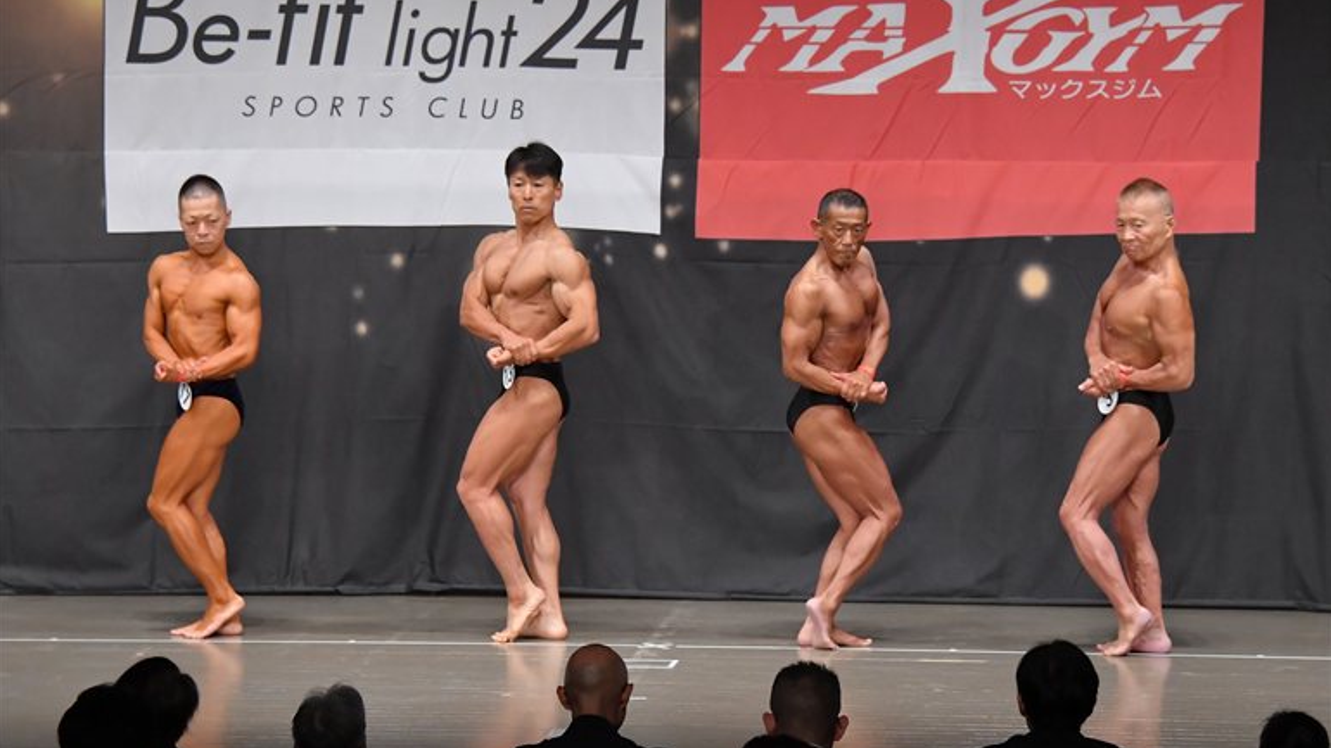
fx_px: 5470
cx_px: 668
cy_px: 385
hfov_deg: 13.9
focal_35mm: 155
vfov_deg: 7.8
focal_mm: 98
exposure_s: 1/400
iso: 5000
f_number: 5.6
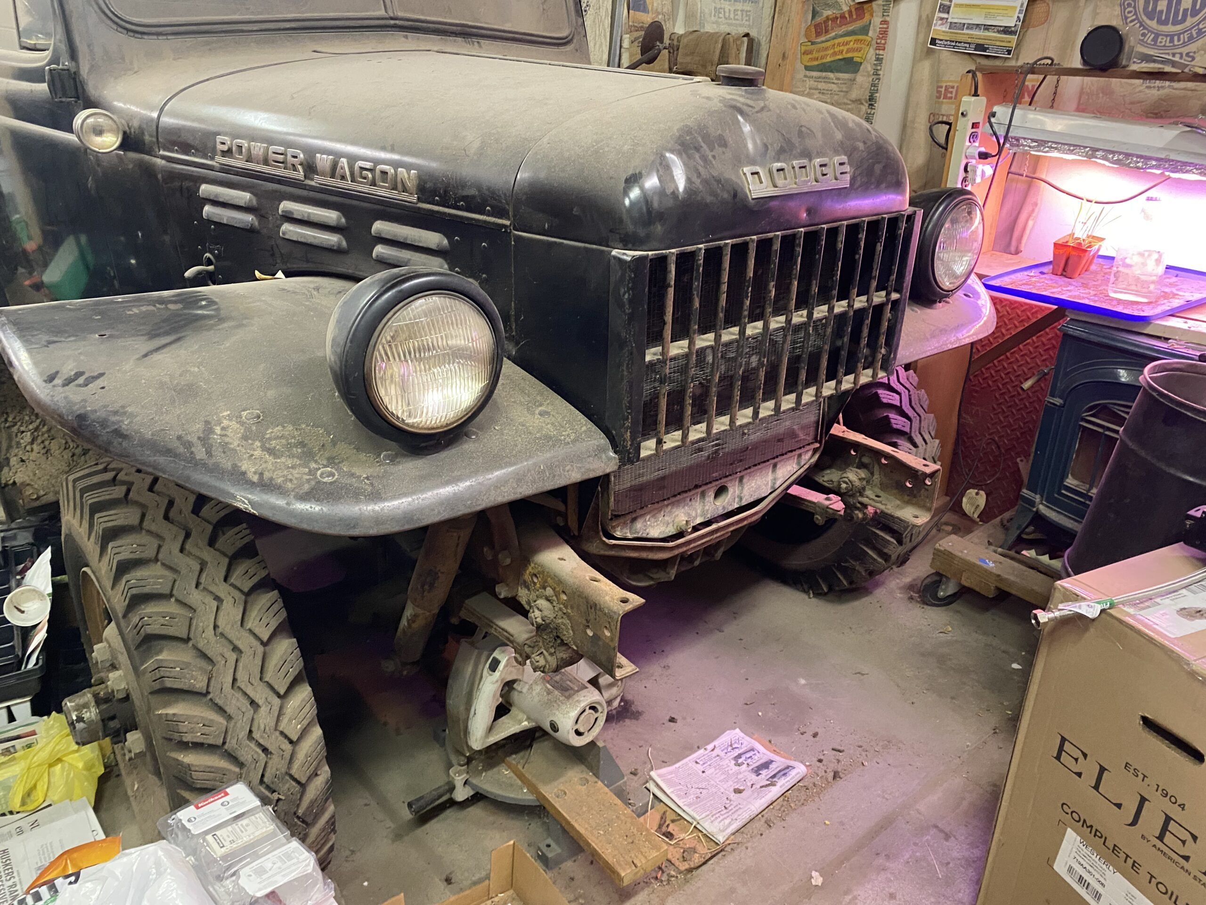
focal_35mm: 26
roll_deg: -0.5
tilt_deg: -23.3
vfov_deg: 53.1
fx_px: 906
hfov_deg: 67.3
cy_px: 452
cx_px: 603
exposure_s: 1/40
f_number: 1.8
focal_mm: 4.25
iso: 400
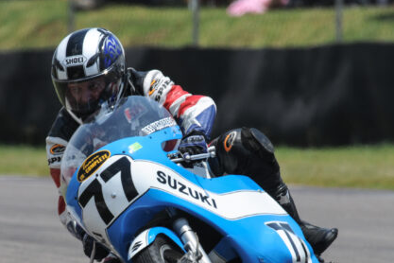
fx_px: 12684
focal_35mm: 1159
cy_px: 195
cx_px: 143
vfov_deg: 1.2
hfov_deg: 1.8
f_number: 9
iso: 250
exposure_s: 1/1250
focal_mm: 420
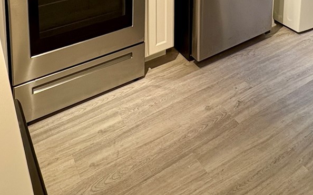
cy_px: -110
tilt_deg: -8.7
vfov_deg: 24.0
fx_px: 341
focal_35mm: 40
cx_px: 173
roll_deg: +0.1
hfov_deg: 49.2
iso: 160
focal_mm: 2.22
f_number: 2.2
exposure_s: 1/60
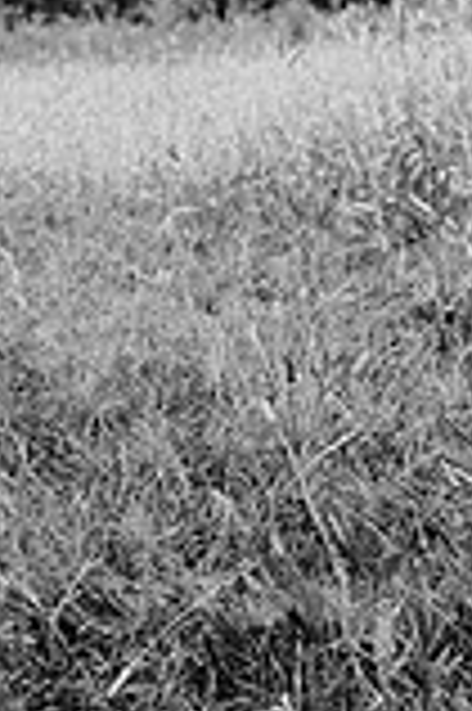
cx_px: -297
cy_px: -25
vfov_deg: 22.1
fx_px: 1734
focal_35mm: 88
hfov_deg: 14.2
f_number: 2.8
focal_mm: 24
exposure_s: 1/320
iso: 500
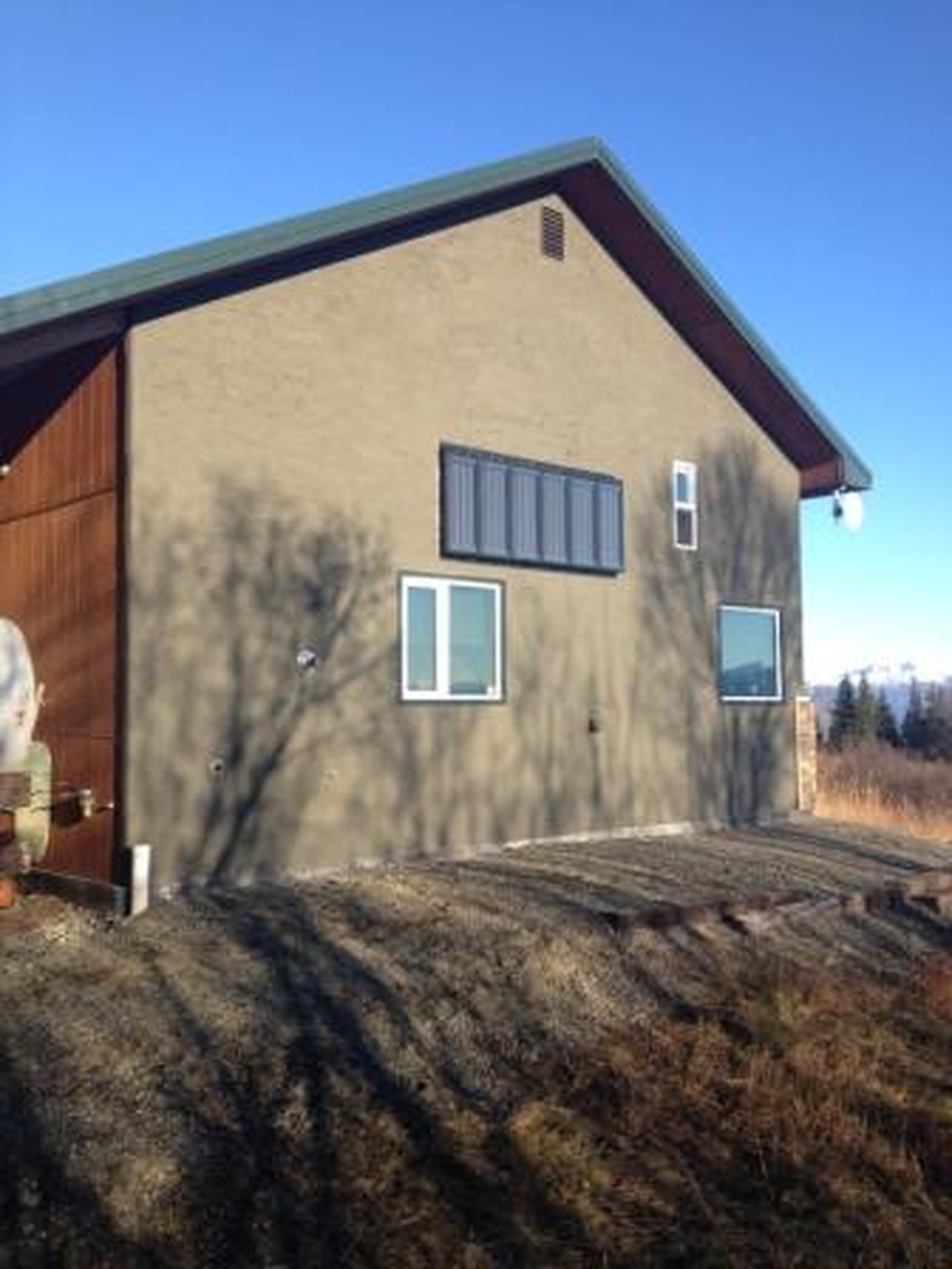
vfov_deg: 52.6
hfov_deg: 40.7
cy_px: 634
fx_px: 1283
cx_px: 476
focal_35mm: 35
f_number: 2.4
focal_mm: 4.28
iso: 50
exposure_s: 1/587
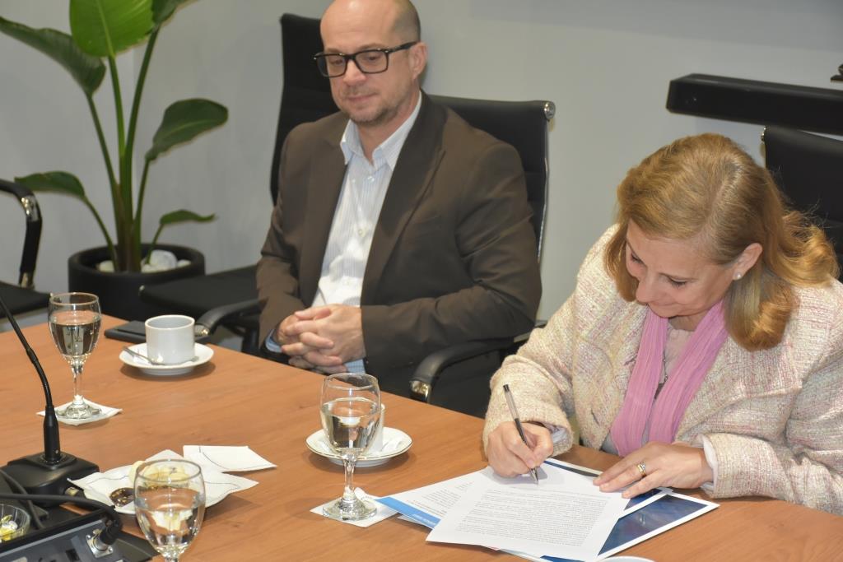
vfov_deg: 17.5
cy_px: 281
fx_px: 1827
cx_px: 422
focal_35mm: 78
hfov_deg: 26.0
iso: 1600
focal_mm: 52
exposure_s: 1/80
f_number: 5.6
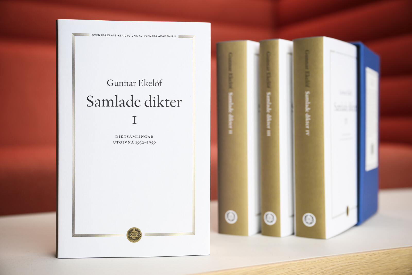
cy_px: 138
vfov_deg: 27.0
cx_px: 206
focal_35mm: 50
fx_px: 572
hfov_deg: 39.6
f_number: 4
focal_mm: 50
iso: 800
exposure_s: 1/160
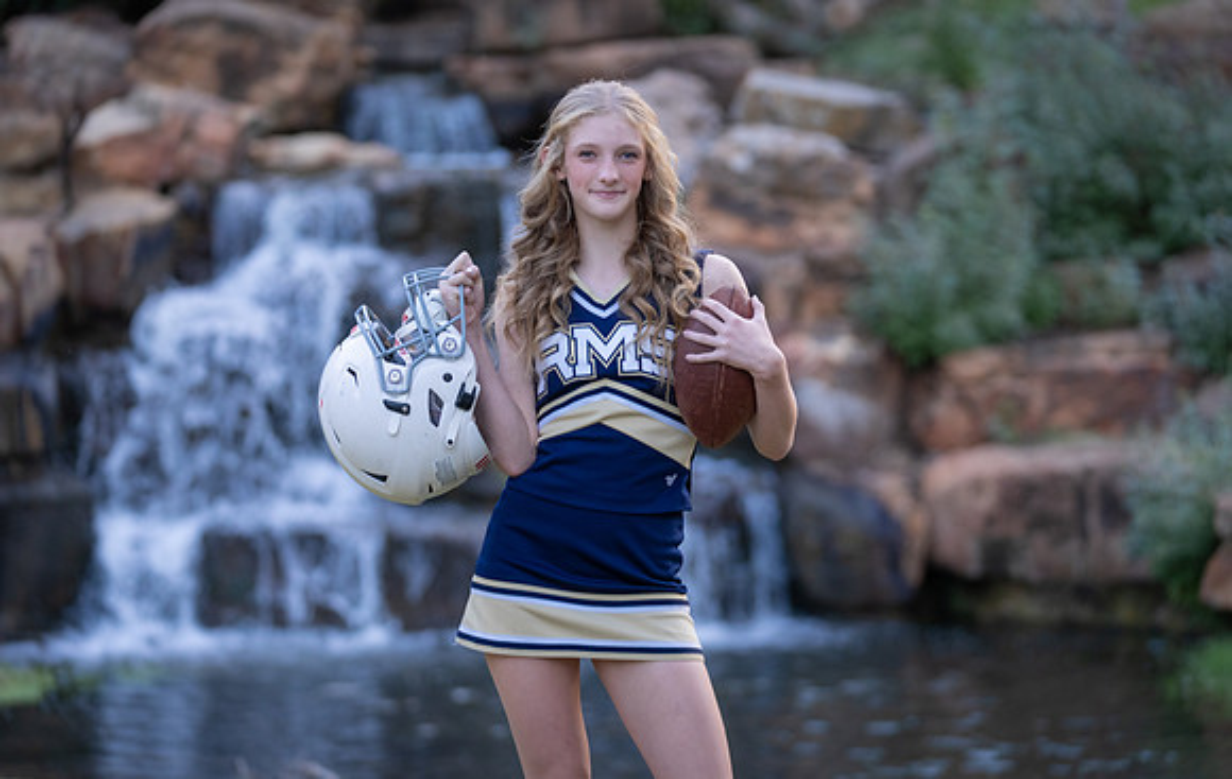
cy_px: 372
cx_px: 624
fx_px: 4441
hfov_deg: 15.8
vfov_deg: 10.0
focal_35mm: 132
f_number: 2.8
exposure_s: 1/320
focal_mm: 117
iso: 800
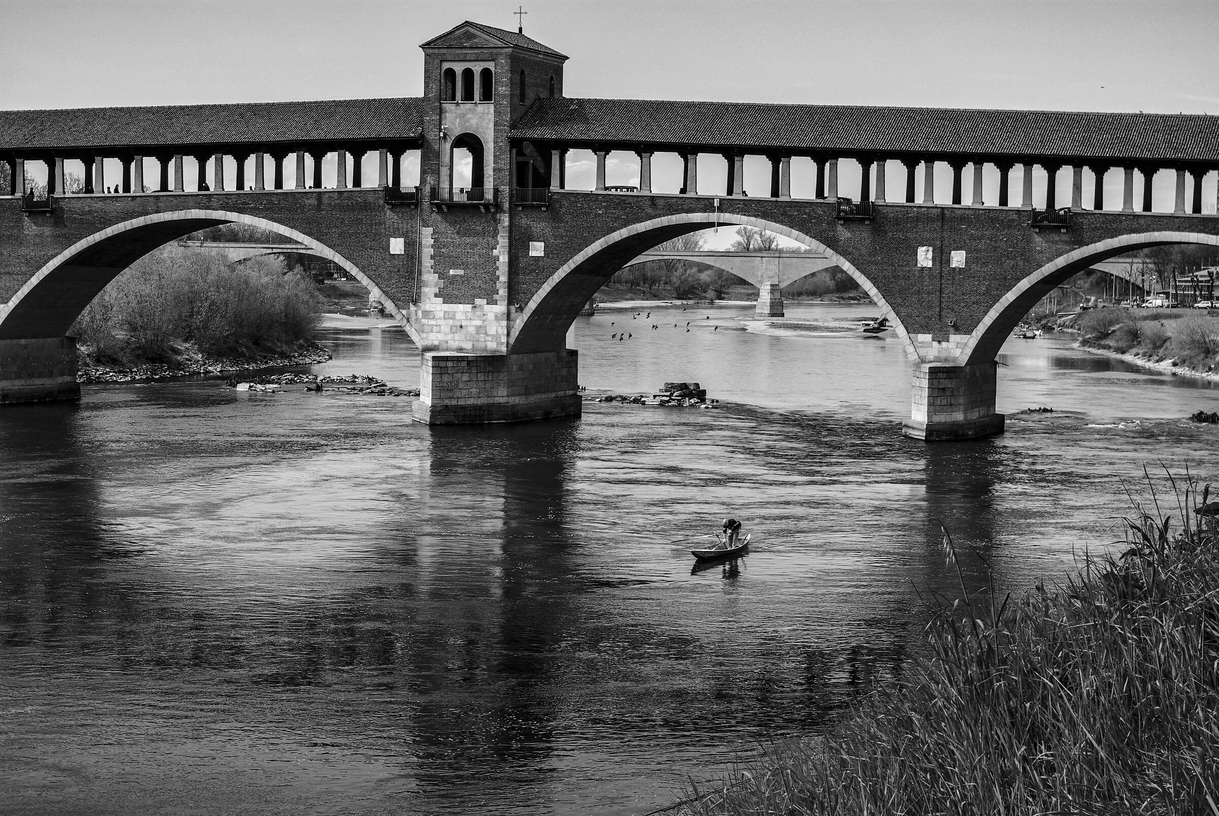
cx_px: 610
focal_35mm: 82
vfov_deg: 16.6
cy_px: 408
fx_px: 2797
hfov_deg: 24.6
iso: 100
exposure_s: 1/180
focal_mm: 55
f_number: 9.5
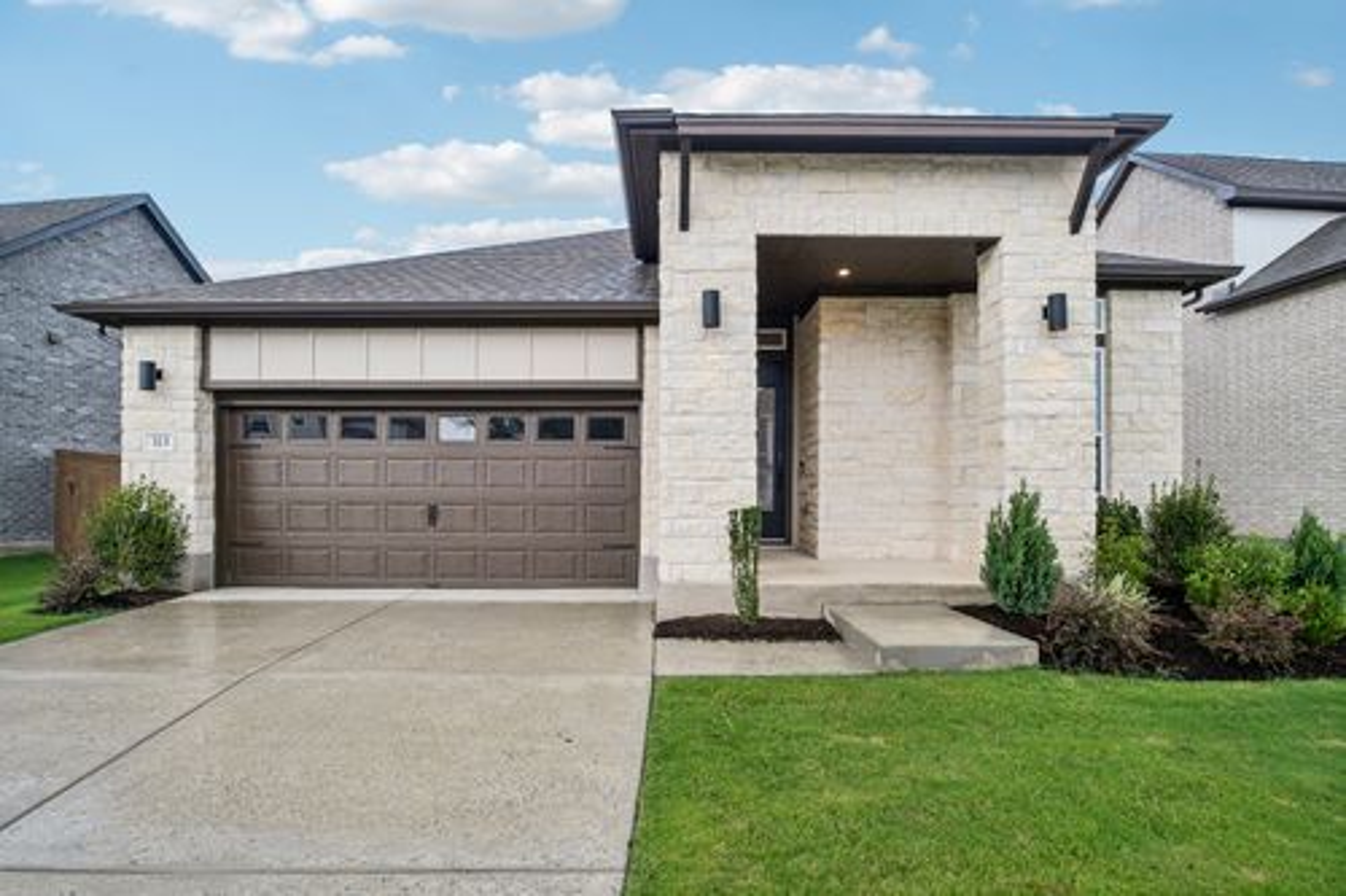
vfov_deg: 64.5
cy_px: 448
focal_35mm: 19
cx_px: 673
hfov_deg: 86.9
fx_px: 710
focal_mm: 13
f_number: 8
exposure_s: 1/320
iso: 400
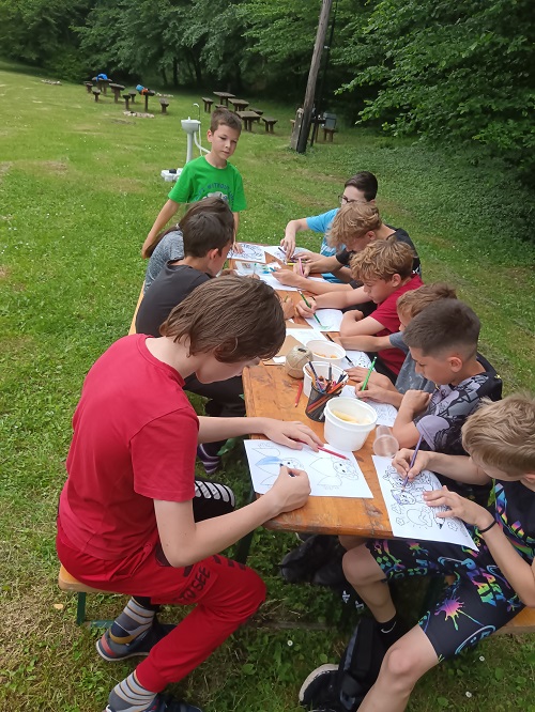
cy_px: 356
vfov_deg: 65.3
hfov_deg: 51.4
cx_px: 268
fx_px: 556
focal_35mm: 27
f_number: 1.9
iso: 283
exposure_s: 1/900
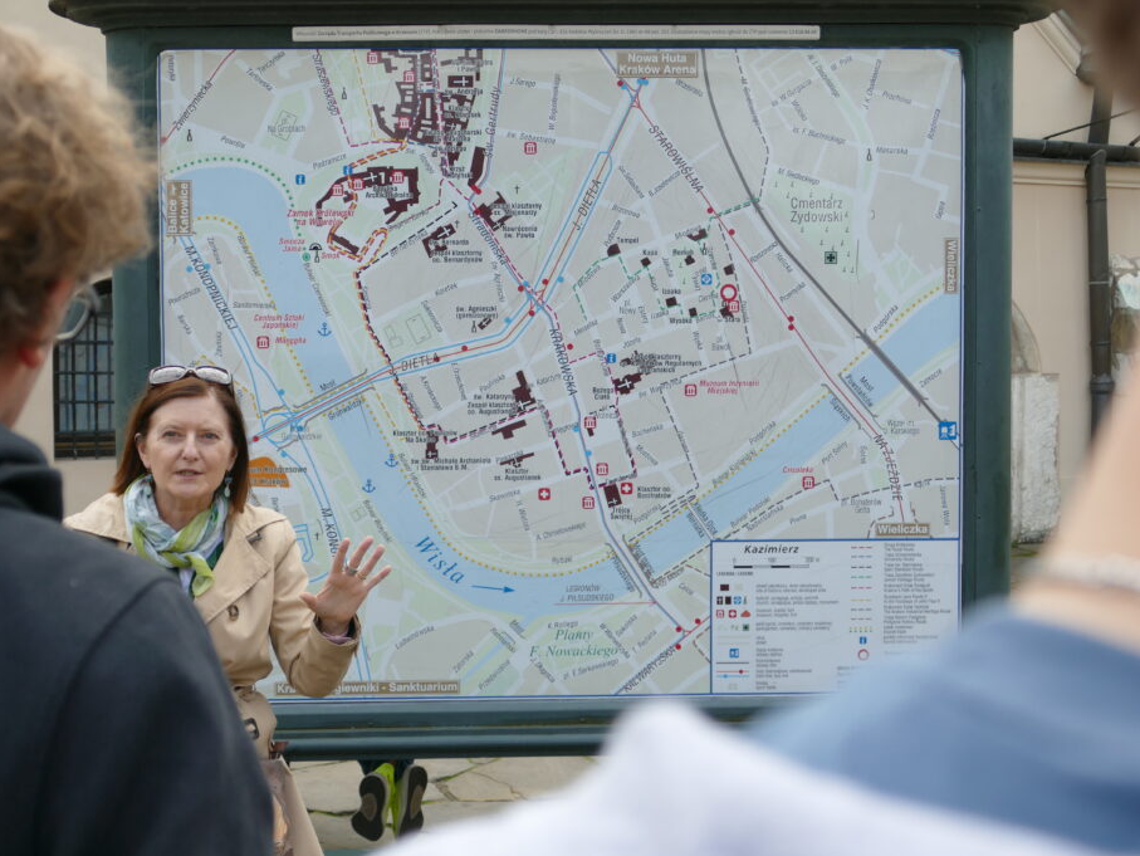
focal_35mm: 51
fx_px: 1680
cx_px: 518
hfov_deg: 37.4
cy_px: 428
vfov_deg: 28.6
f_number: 3.3
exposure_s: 1/500
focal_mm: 17
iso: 125
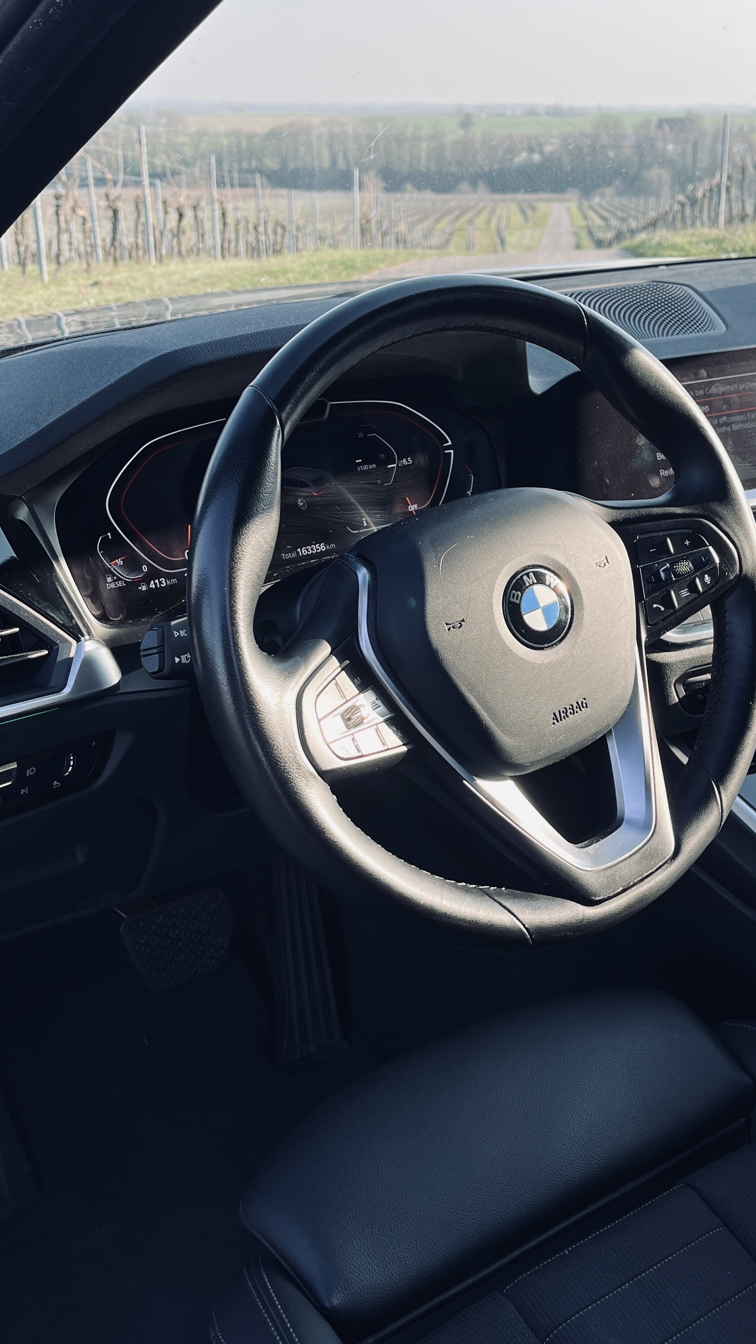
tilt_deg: -20.6
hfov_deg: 31.1
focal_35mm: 38
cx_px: 474
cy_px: 599
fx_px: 1354
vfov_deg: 52.7
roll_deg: -0.4
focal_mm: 5.1
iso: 50
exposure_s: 1/463
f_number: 1.6
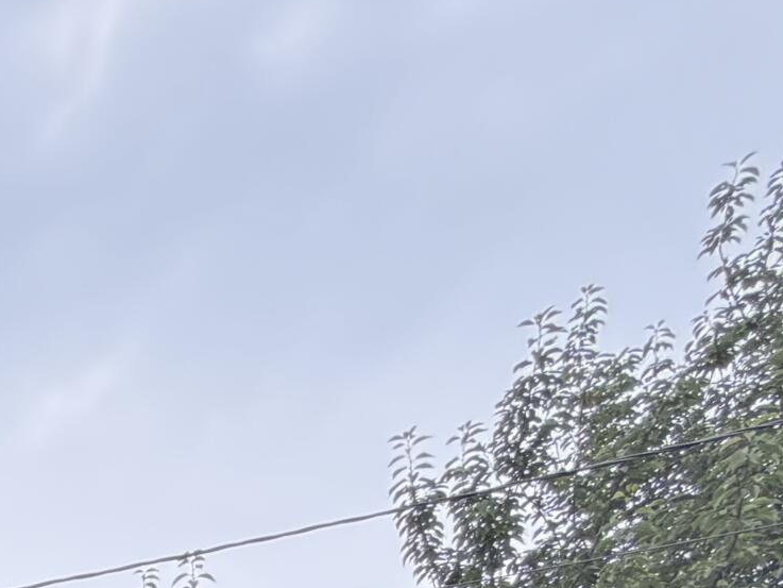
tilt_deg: +1.9
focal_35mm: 57
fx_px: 1290
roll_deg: +0.1
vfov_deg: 17.8
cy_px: 1182
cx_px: -535
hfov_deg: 23.1
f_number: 2.2
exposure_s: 1/121
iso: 64
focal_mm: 2.22
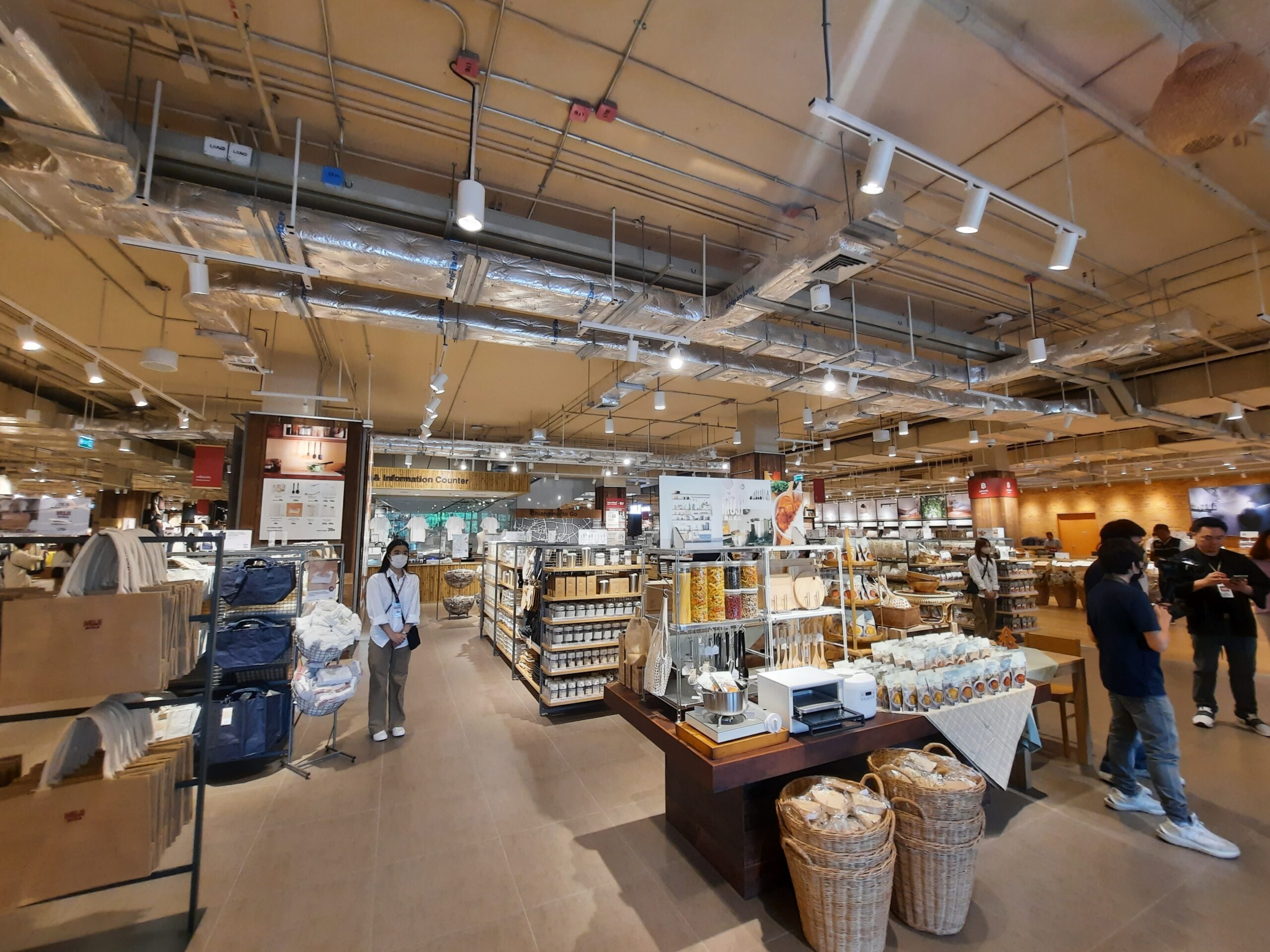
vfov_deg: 89.9
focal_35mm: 13
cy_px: 476
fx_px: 477
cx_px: 635
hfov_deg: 106.2
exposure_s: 1/50
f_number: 2.2
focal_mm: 1.74
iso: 125
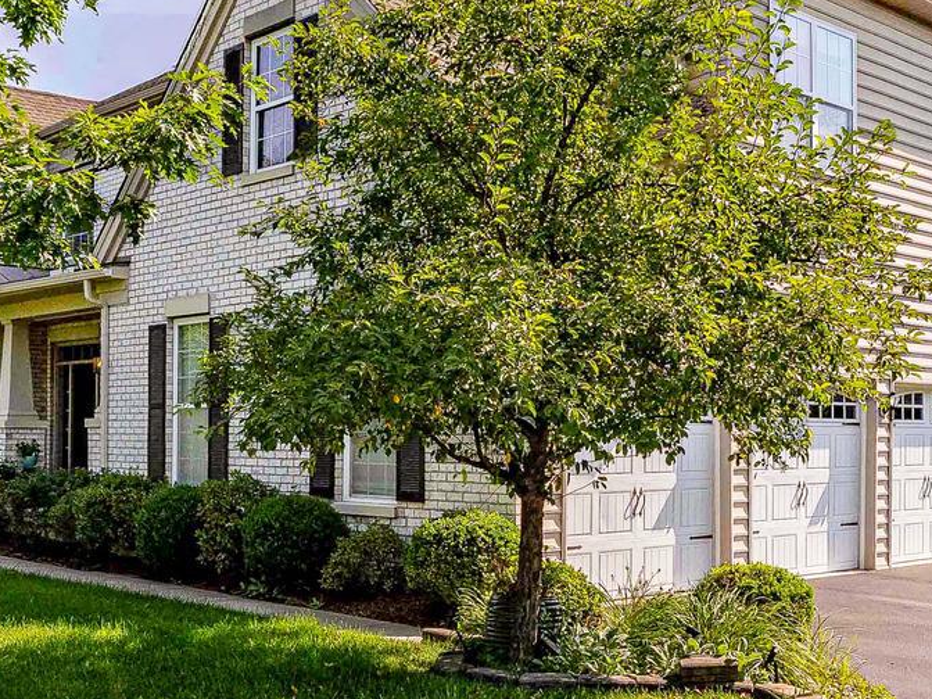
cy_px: 517
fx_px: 1104
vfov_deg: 34.5
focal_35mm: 41
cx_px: 275
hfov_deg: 44.7
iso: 320
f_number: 8
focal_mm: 14
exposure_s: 1/1250
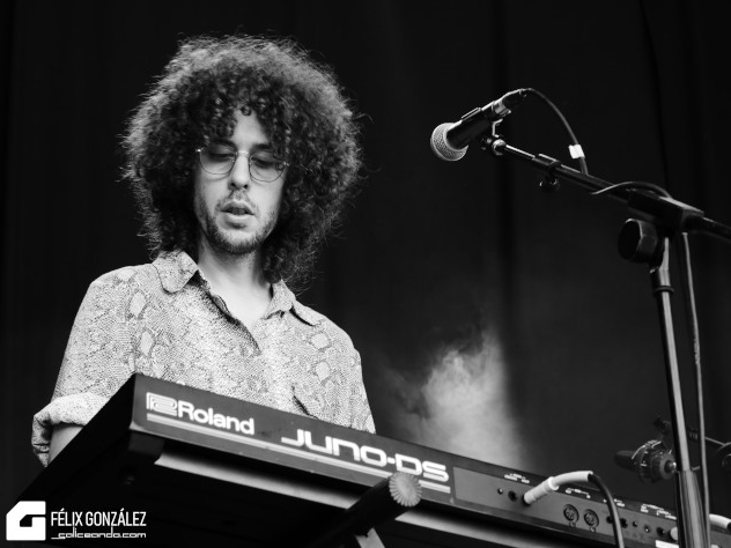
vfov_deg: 18.7
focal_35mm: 79
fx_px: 1668
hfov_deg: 24.7
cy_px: 273
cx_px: 367
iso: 640
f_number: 5.4
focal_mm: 39
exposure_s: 1/100
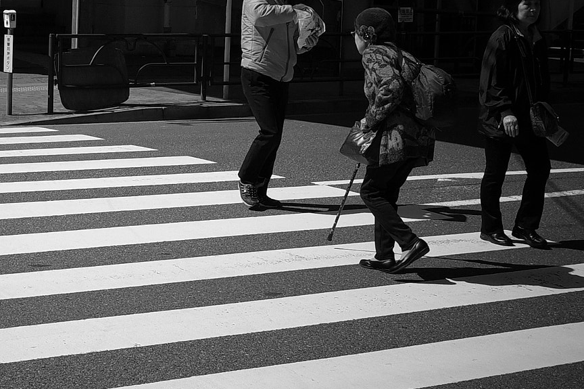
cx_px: 87
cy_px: 118
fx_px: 1410
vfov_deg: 15.6
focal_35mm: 87
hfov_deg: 22.9
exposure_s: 1/1000
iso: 100
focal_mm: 18.3
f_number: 5.6
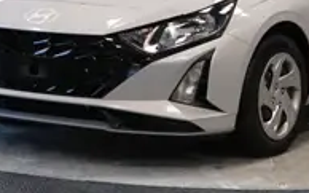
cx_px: 225
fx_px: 1338
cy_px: -61
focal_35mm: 159
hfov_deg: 13.1
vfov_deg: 8.1
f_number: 4.5
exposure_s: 1/160
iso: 1600
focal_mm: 42
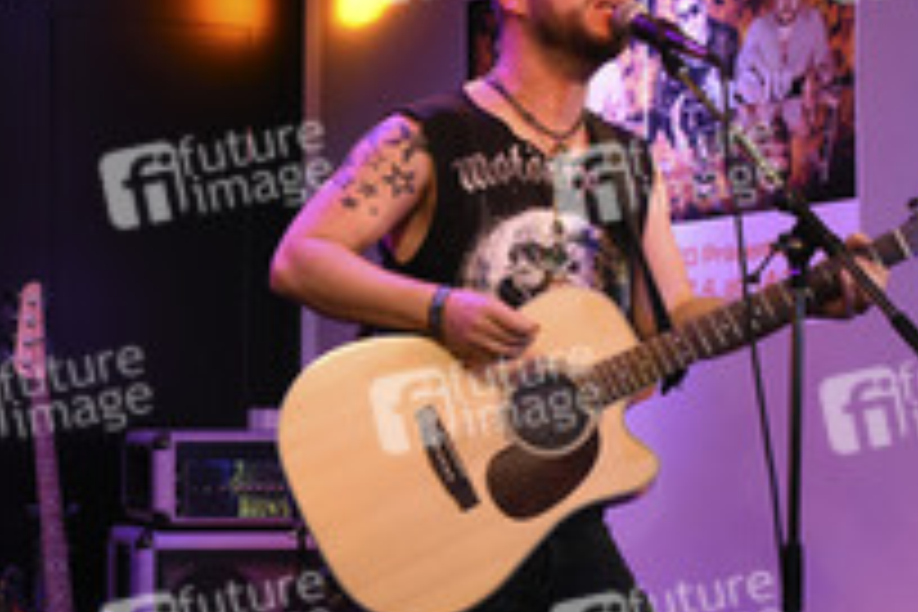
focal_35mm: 116
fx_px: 2960
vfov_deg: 11.7
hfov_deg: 17.4
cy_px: 513
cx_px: 97
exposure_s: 1/125
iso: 1600
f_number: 6.3
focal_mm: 35
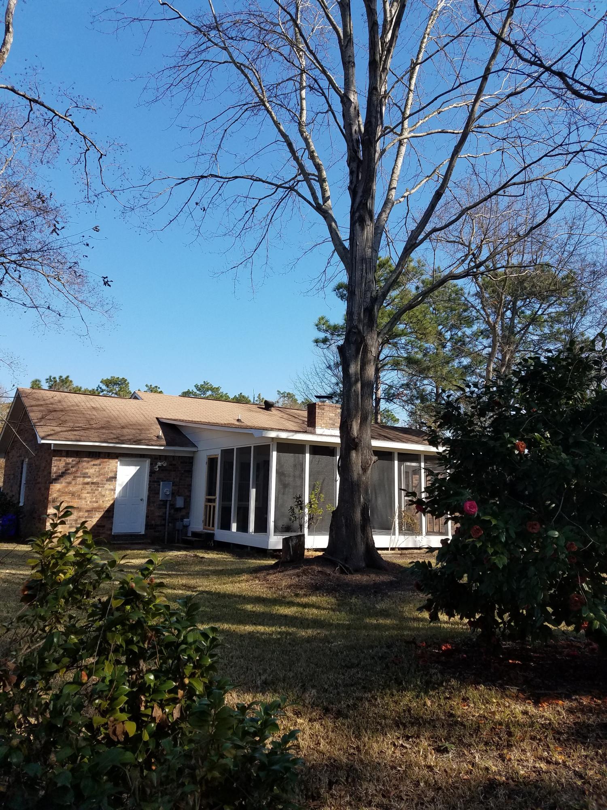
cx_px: 304
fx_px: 608
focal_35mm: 26
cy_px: 405
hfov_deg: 53.1
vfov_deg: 67.3
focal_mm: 4.2
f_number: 1.7
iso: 40
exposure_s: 1/1440
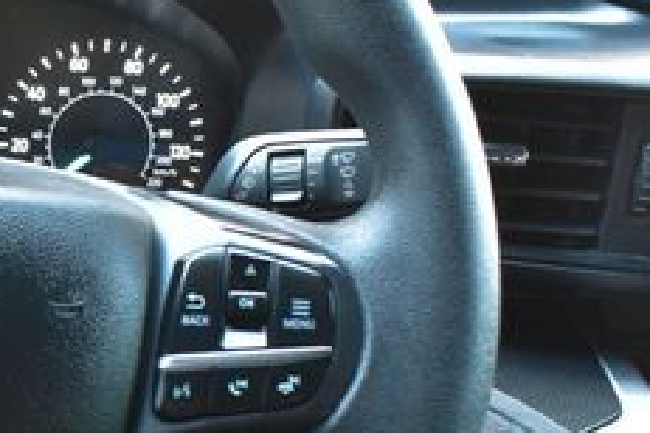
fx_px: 1578
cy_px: 360
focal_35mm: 87
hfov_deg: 21.7
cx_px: -110
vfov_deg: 15.5
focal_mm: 21
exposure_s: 1/15
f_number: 6.3
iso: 1600
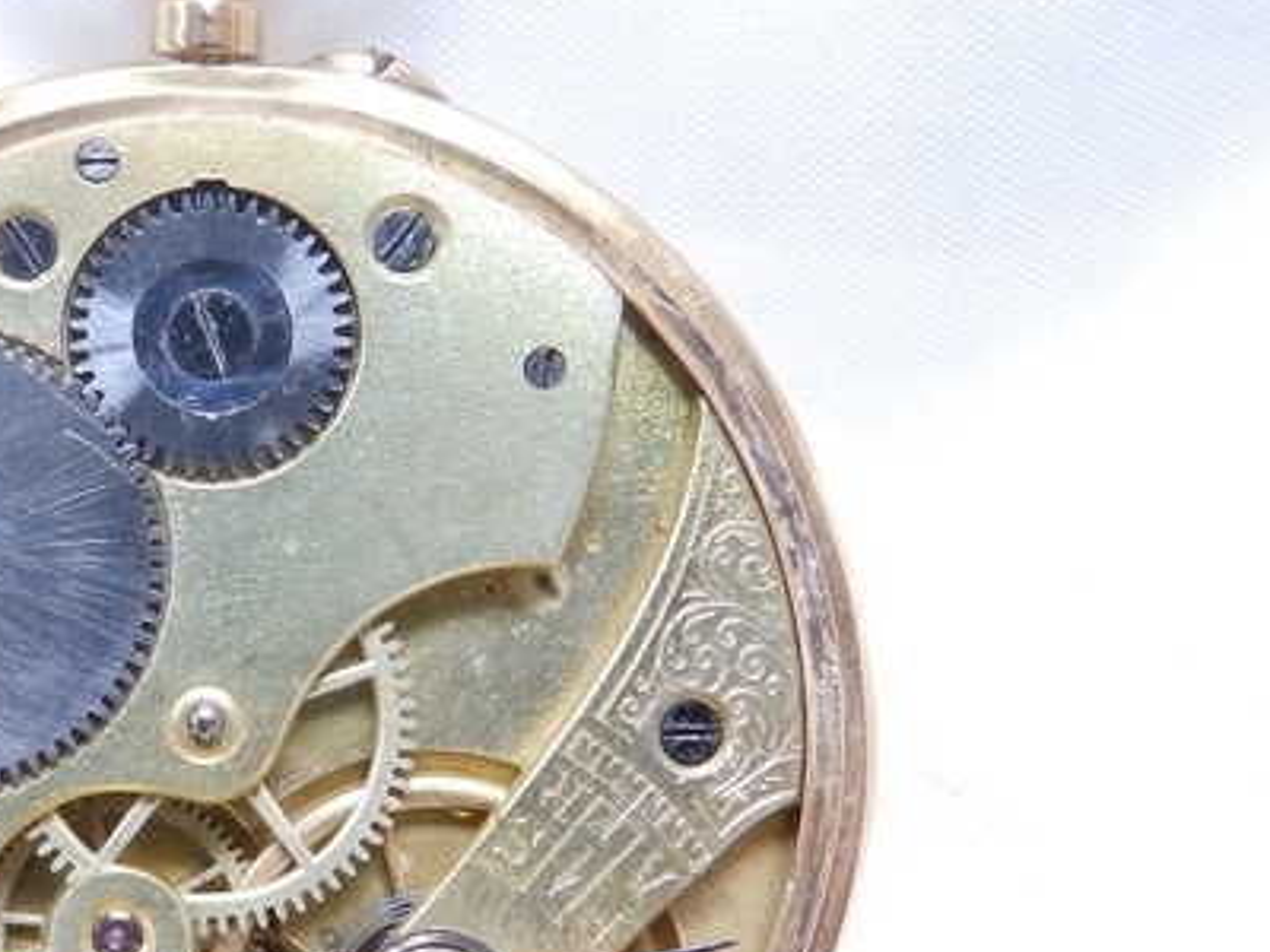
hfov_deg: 29.2
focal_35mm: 64
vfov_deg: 22.9
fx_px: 2348
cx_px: 156
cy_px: 505
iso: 640
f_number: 3.7
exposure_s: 1/30
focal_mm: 5.7
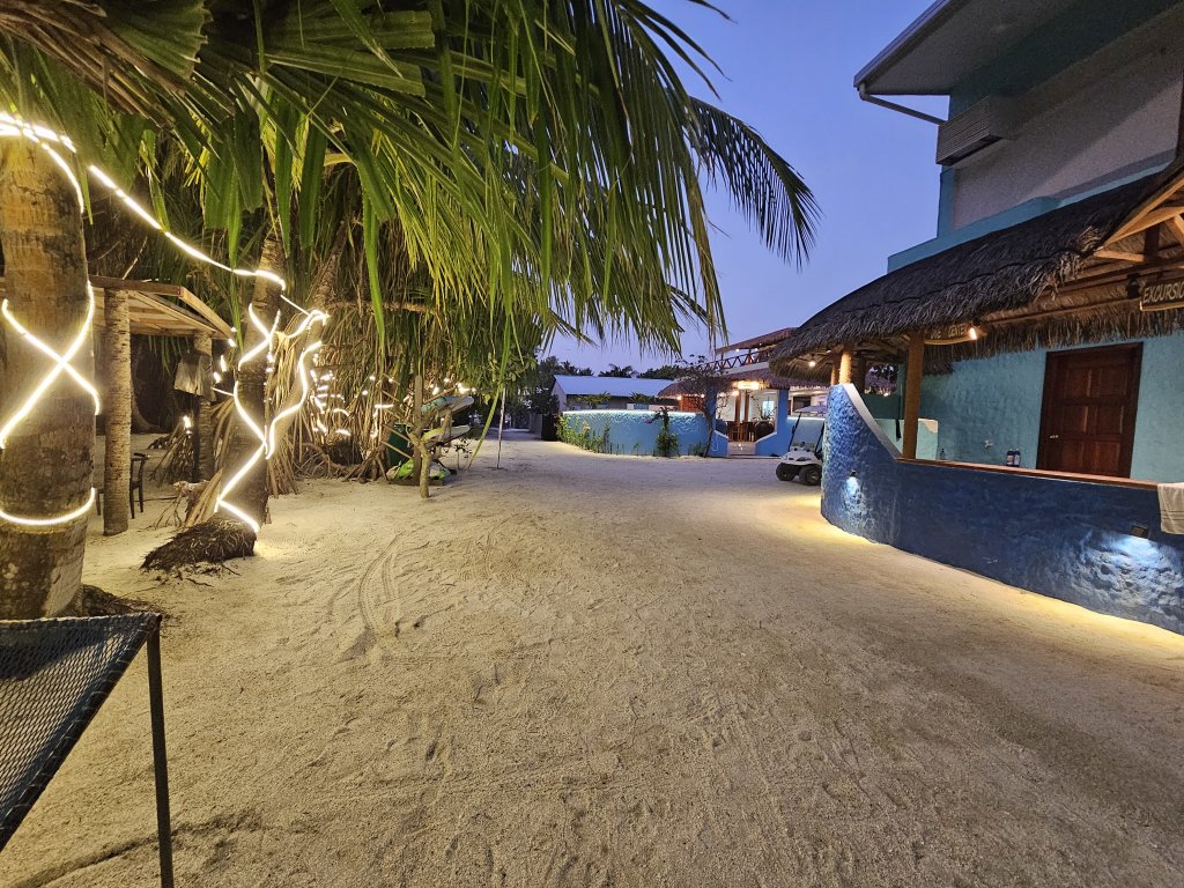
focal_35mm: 13
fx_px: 445
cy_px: 444
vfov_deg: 89.9
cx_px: 592
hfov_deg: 106.2
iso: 800
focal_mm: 2.2
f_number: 2.2
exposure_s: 1/33
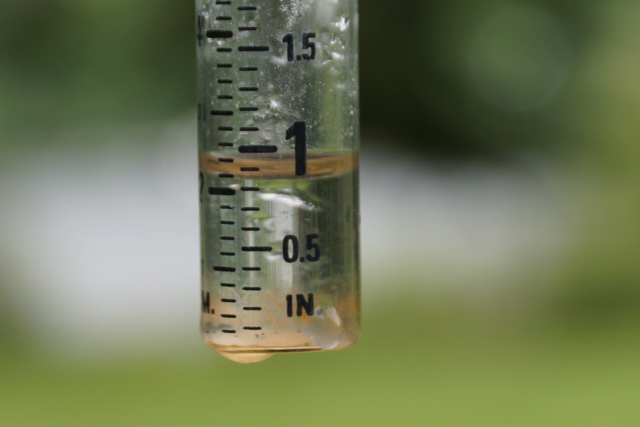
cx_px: 320
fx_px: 2266
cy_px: 214
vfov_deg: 10.7
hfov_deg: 16.1
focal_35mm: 128
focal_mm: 85
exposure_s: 1/160
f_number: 5.6
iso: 250
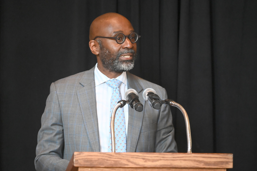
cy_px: 92
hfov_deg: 9.7
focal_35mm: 211
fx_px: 1506
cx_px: 111
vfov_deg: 6.5
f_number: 4
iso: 8000
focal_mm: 185
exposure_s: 1/160
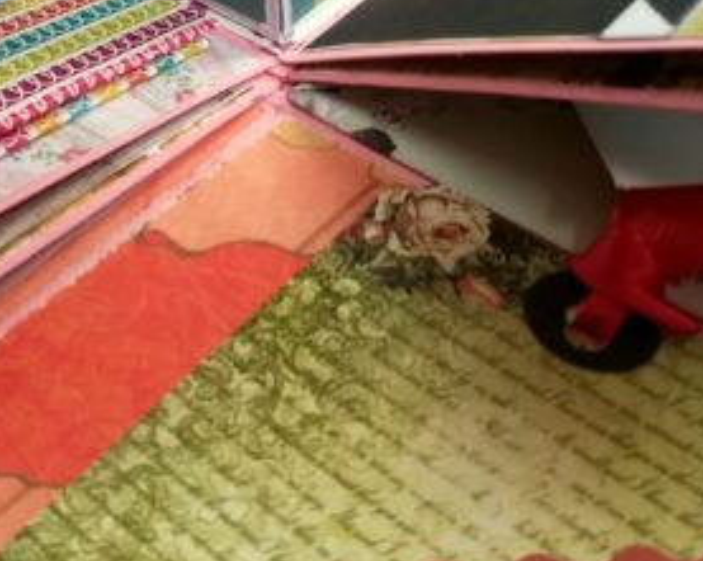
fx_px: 1143
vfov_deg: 26.5
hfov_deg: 34.1
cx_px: 302
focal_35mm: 55
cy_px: 43
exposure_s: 1/33.3
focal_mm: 3.83
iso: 125
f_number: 2.2
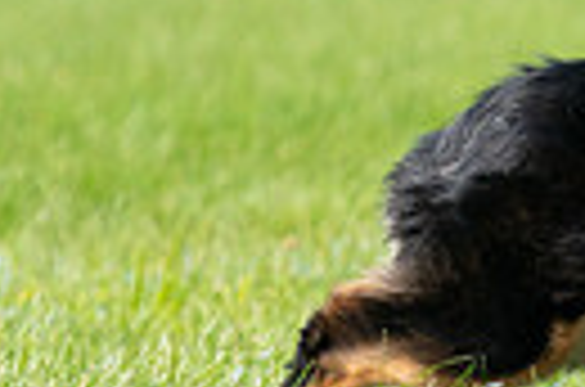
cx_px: 1076
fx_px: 19452
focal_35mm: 1200
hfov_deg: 1.7
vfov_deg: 1.1
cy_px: 155
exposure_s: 1/4000
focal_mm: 268
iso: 1600
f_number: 5.6
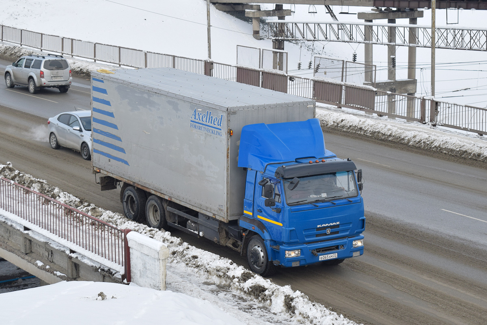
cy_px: 162
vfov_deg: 19.7
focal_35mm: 69
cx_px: 244
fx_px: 933
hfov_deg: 29.2
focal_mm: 46
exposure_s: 1/800
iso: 400
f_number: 6.3
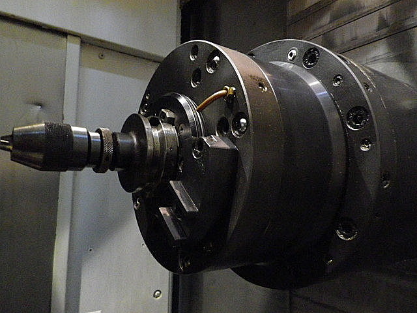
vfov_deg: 54.9
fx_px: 301
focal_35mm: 25
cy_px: 156
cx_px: 208
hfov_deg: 69.4
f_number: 3.5
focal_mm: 4.5
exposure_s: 1/4
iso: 800
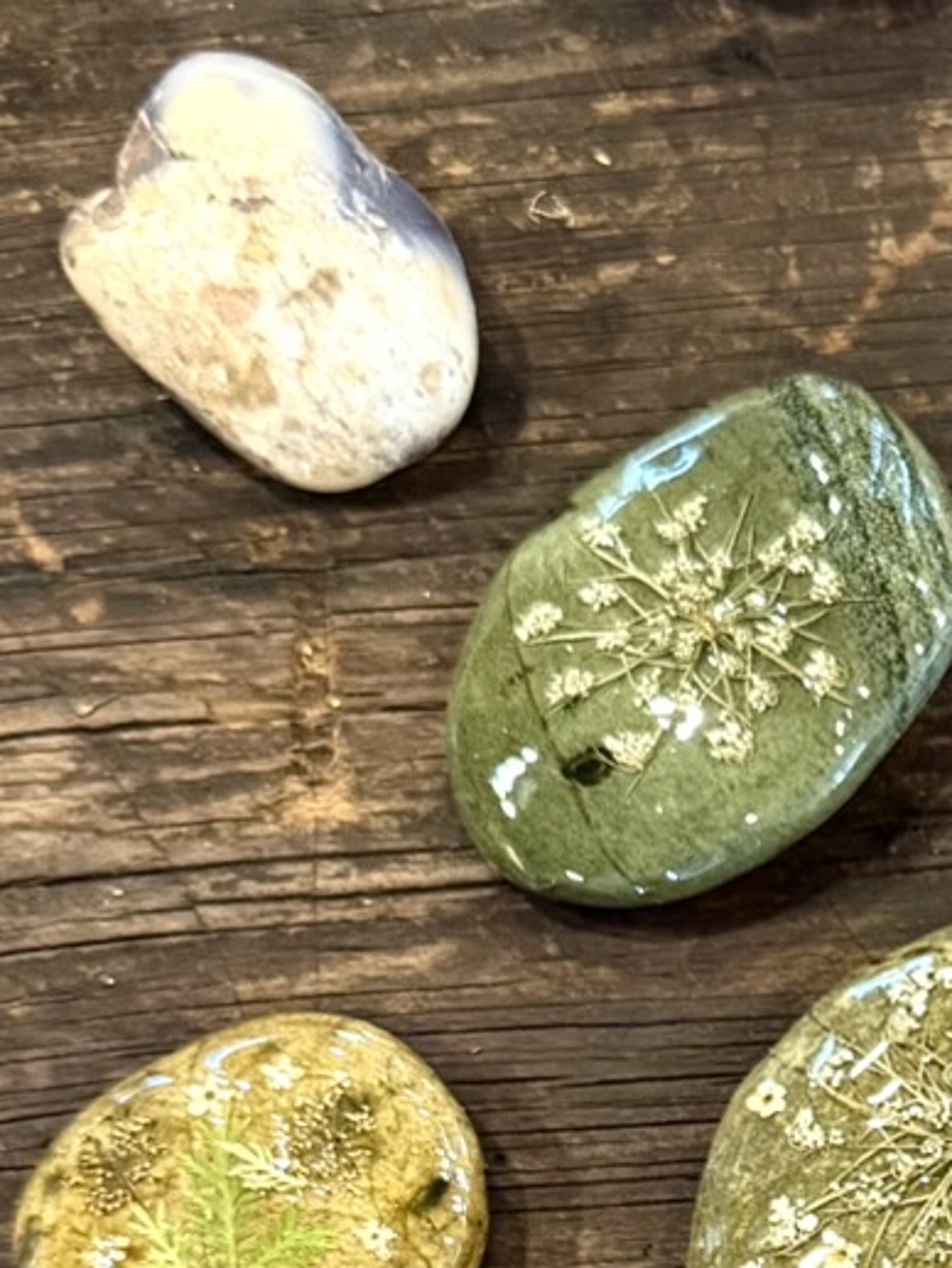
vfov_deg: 19.5
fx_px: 3482
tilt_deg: -74.3
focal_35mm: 95
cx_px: 1467
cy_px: 1489
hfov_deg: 14.4
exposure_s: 1/60
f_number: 1.78
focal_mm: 6.76
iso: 500
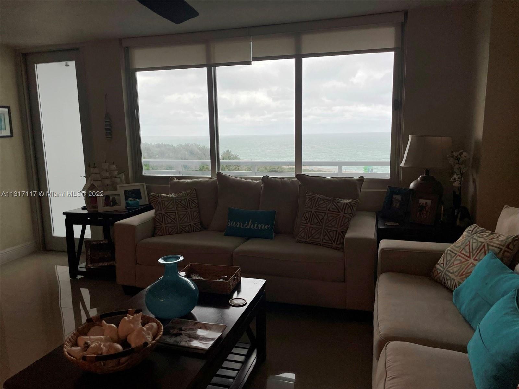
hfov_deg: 67.3
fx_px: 390
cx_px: 260
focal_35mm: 26
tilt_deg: -8.7
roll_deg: +0.8
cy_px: 194
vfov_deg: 53.1
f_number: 1.6
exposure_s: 1/609
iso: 32
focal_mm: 4.2
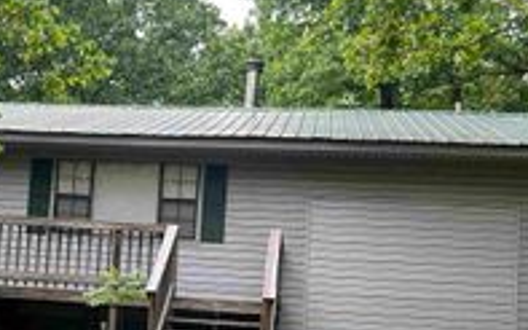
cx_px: 94
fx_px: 1007
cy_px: 211
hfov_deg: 28.6
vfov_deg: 18.6
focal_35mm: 70
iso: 50
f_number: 1.5
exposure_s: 1/448
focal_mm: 5.7
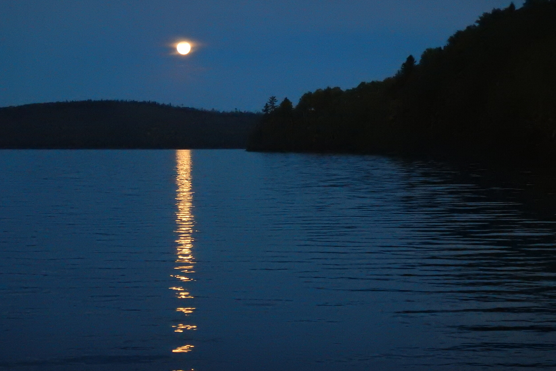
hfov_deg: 22.9
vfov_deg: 15.4
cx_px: 278
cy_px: 187
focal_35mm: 89
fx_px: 1375
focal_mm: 15.3
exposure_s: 1/60
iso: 1600
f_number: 4.7
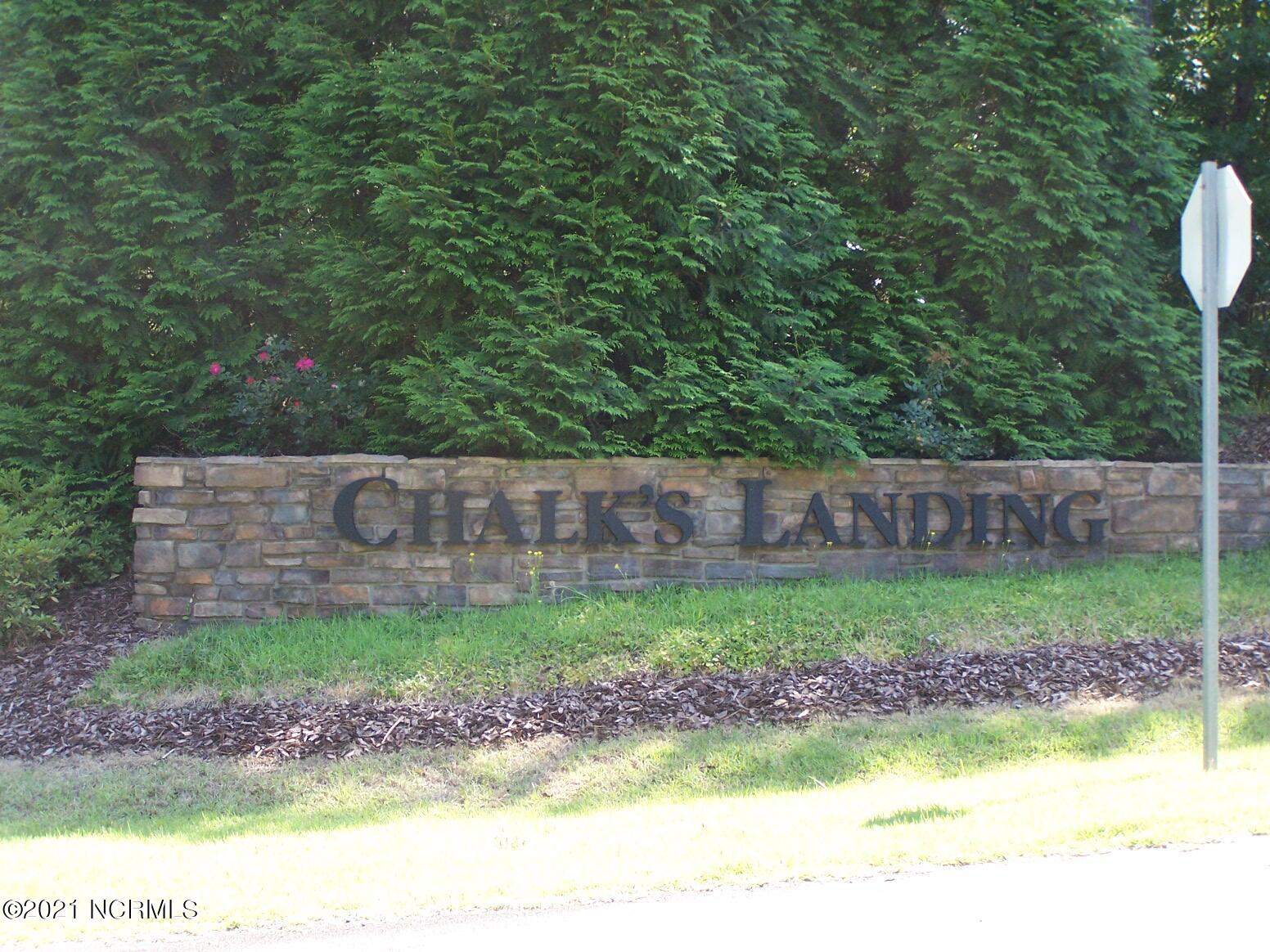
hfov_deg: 26.0
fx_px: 2752
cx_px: 635
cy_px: 476
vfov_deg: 19.6
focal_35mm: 75
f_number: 3.2
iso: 140
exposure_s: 1/250
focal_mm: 12.4
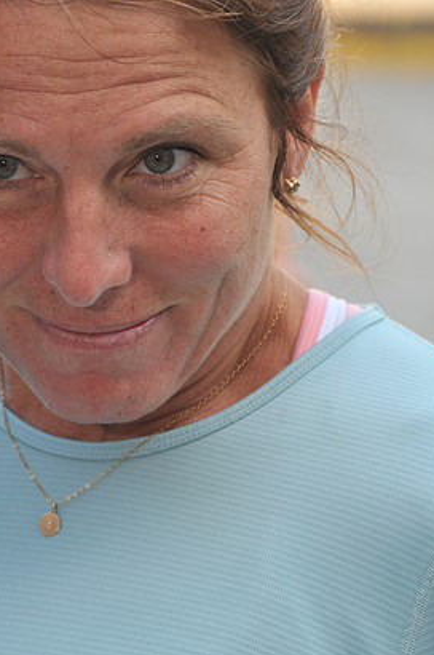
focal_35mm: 287
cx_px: 148
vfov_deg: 7.2
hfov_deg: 4.8
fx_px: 5202
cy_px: 297
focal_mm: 135
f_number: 5.6
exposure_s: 1/125
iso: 200
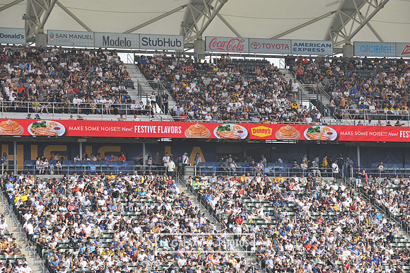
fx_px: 1537
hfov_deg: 15.2
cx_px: 205
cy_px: 136
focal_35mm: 135
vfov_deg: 10.1
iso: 200
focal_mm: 135
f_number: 8
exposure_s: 1/250
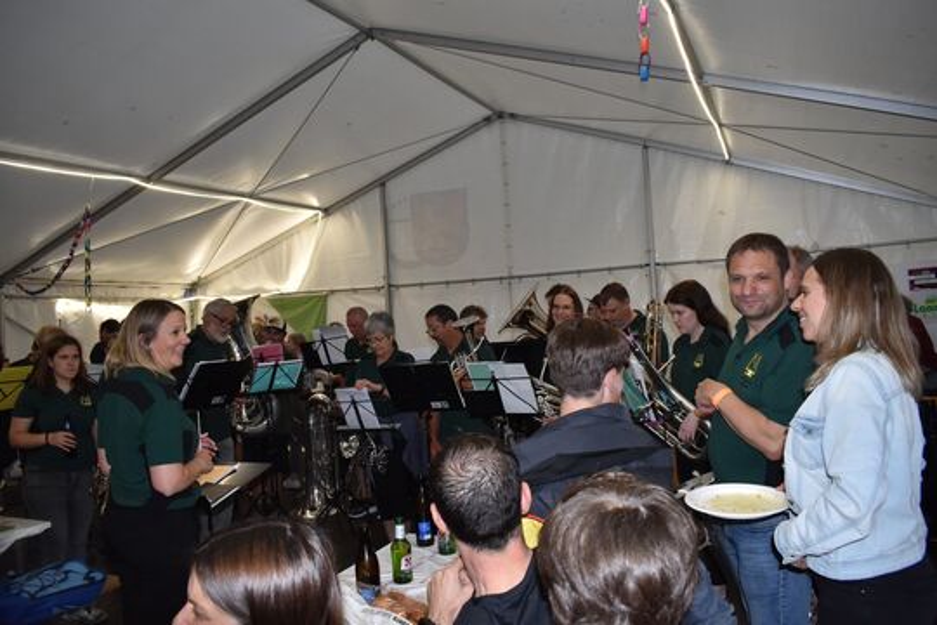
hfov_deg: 67.4
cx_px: 468
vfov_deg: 47.9
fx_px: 703
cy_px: 312
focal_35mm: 27
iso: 800
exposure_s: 1/125
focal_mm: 18
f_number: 5.6
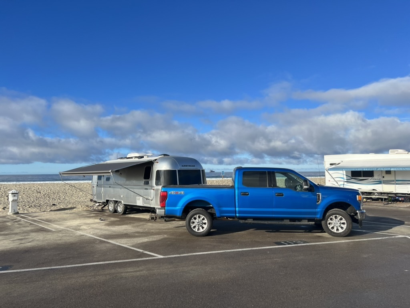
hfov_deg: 67.3
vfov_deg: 53.1
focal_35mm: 26
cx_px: 205
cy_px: 154
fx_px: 308
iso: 50
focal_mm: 5.7
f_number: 1.5
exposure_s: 1/5076
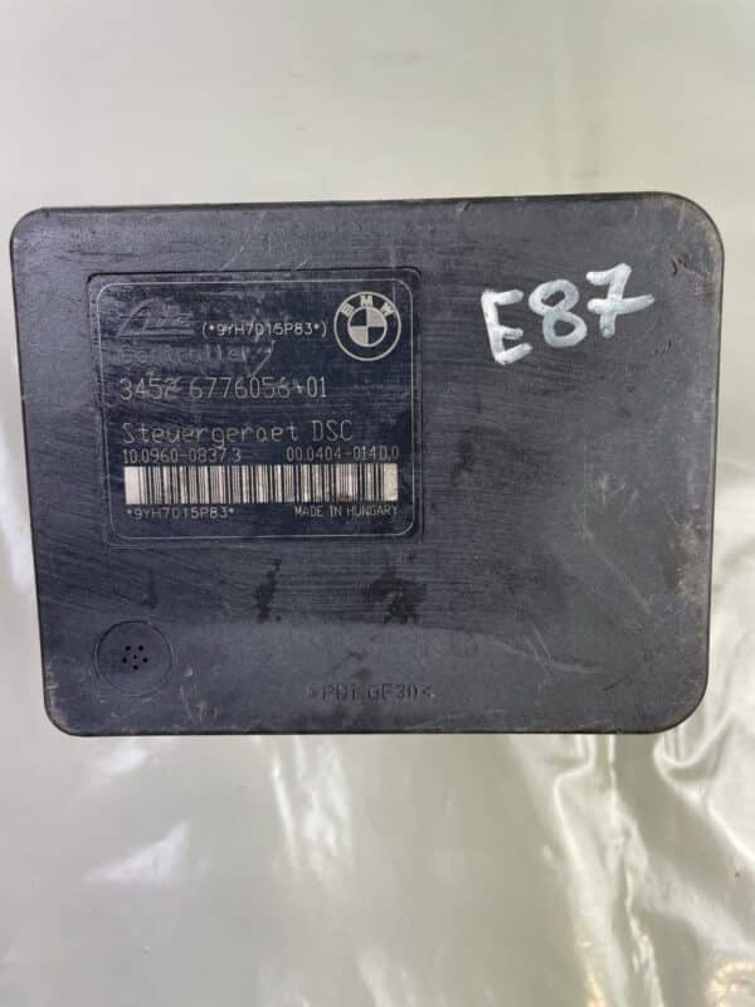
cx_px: 378
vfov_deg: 67.3
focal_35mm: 26
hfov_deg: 53.1
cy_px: 504
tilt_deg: -76.7
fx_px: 756
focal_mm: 4.2
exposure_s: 1/100
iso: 64
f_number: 1.6
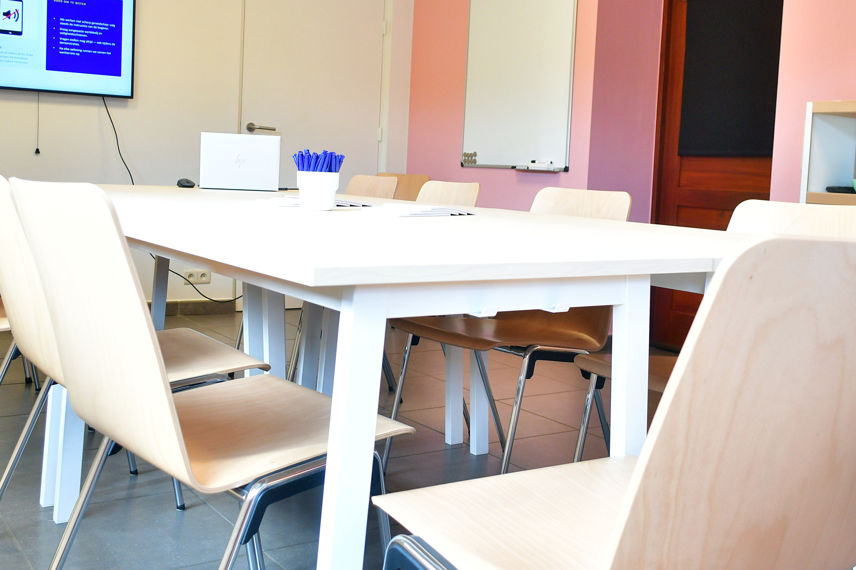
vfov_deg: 34.1
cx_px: 416
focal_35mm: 39
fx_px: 927
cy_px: 230
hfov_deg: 49.5
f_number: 4
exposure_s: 1/100
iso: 640
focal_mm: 18
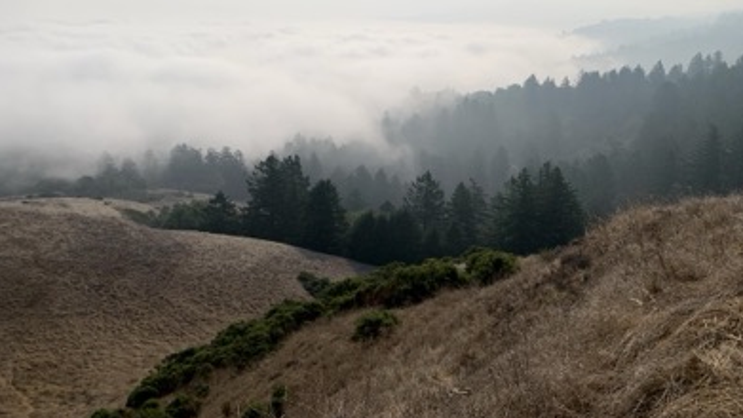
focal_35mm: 29
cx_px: 376
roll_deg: -2.1
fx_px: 571
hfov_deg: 66.1
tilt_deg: -13.9
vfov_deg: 39.8
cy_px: 146
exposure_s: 1/8000
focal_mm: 4.25
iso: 25
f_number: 1.8
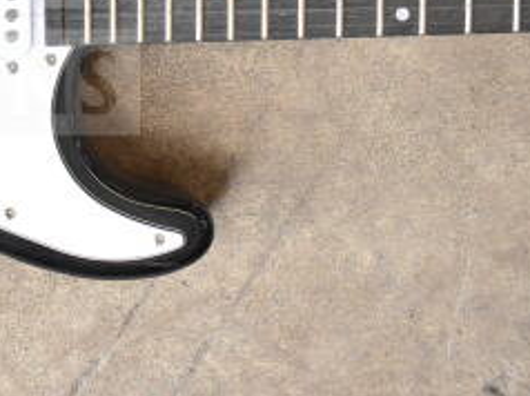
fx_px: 1132
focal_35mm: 74
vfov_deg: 19.1
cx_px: -111
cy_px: -41
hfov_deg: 23.9
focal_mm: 20
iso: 1600
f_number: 5.6
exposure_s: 1/125
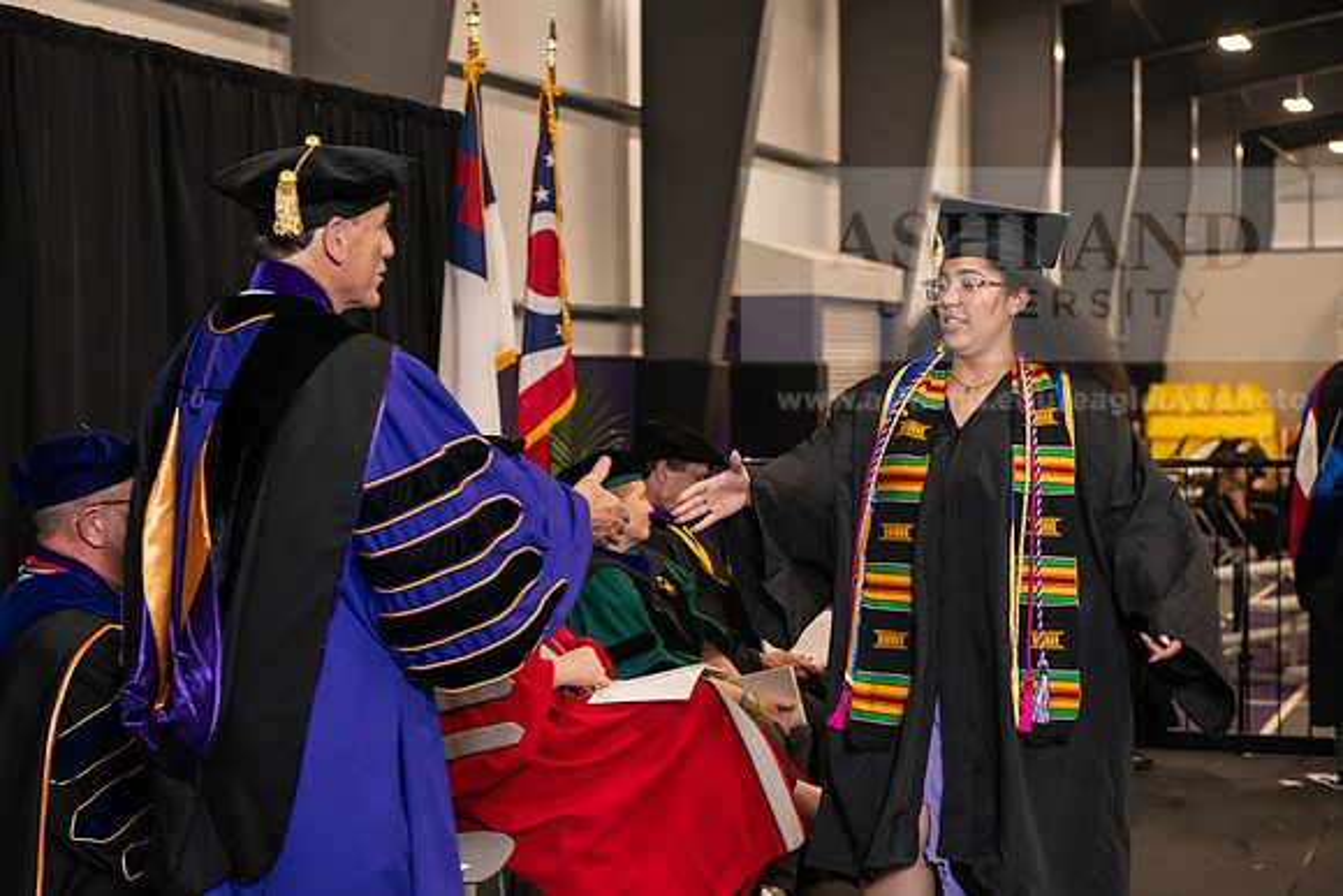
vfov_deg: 19.5
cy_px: 448
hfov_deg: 28.8
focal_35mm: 70
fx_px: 2612
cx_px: 672
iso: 1600
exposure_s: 1/125
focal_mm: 70
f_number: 5
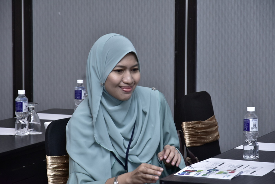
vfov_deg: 8.7
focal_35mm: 158
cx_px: 138
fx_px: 1203
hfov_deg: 13.0
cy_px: 92
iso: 1000
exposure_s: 1/50
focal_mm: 105
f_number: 6.3
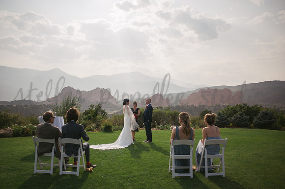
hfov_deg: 65.5
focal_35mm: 28
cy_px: 94
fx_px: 222
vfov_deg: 46.4
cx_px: 142
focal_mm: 28
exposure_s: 1/8000
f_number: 2.8
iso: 400
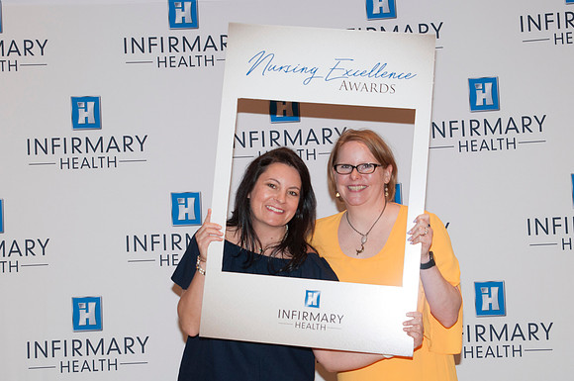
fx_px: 1051
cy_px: 190
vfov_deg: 20.6
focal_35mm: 66
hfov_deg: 30.6
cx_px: 287
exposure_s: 1/60
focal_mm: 44
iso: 400
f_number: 5.6
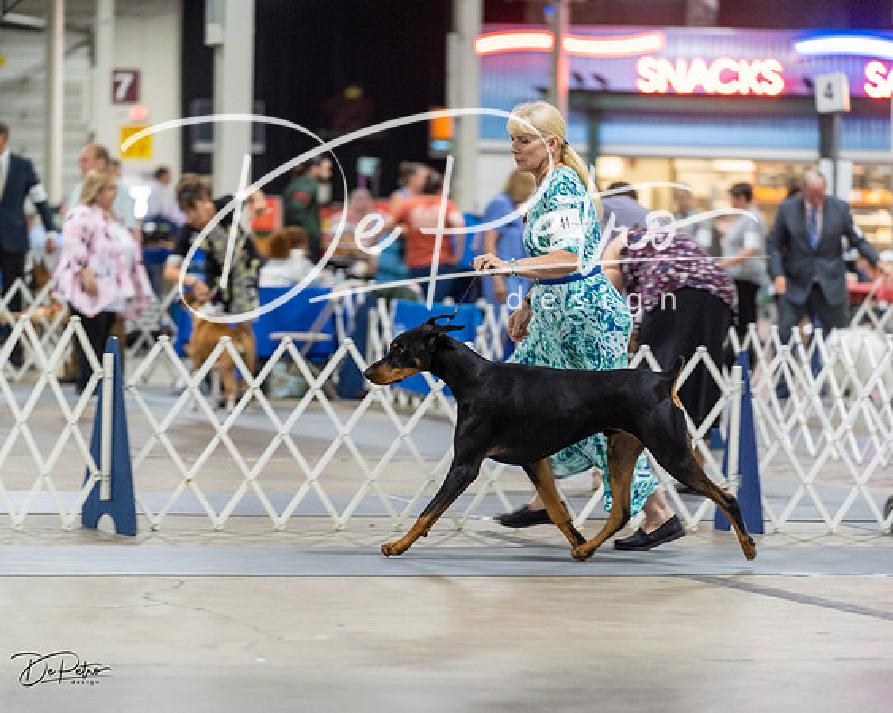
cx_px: 446
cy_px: 356
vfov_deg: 10.2
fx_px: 4017
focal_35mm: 152
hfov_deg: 12.7
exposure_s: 1/160
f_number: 2.8
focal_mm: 135
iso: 2000
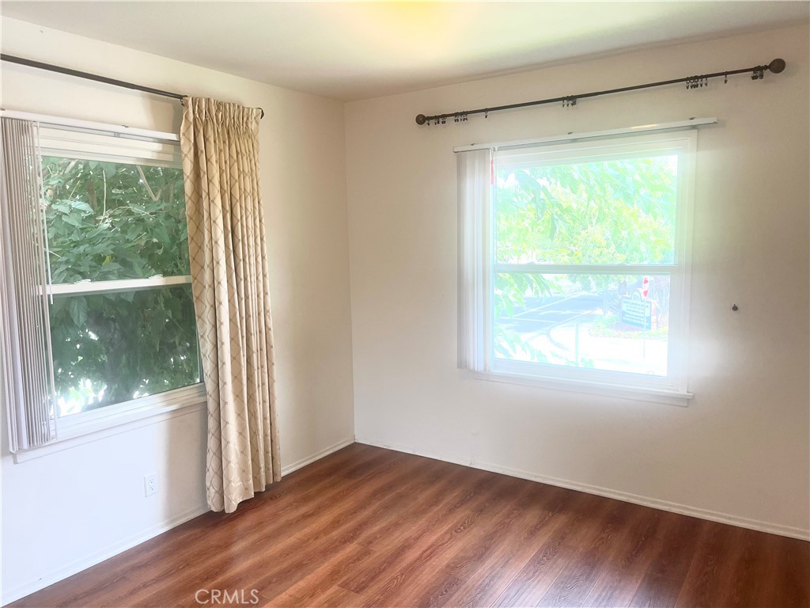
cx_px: 405
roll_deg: +0.9
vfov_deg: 53.1
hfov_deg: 67.3
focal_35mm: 26
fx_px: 608
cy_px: 304
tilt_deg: -6.3
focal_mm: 5.1
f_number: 1.6
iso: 64
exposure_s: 1/120
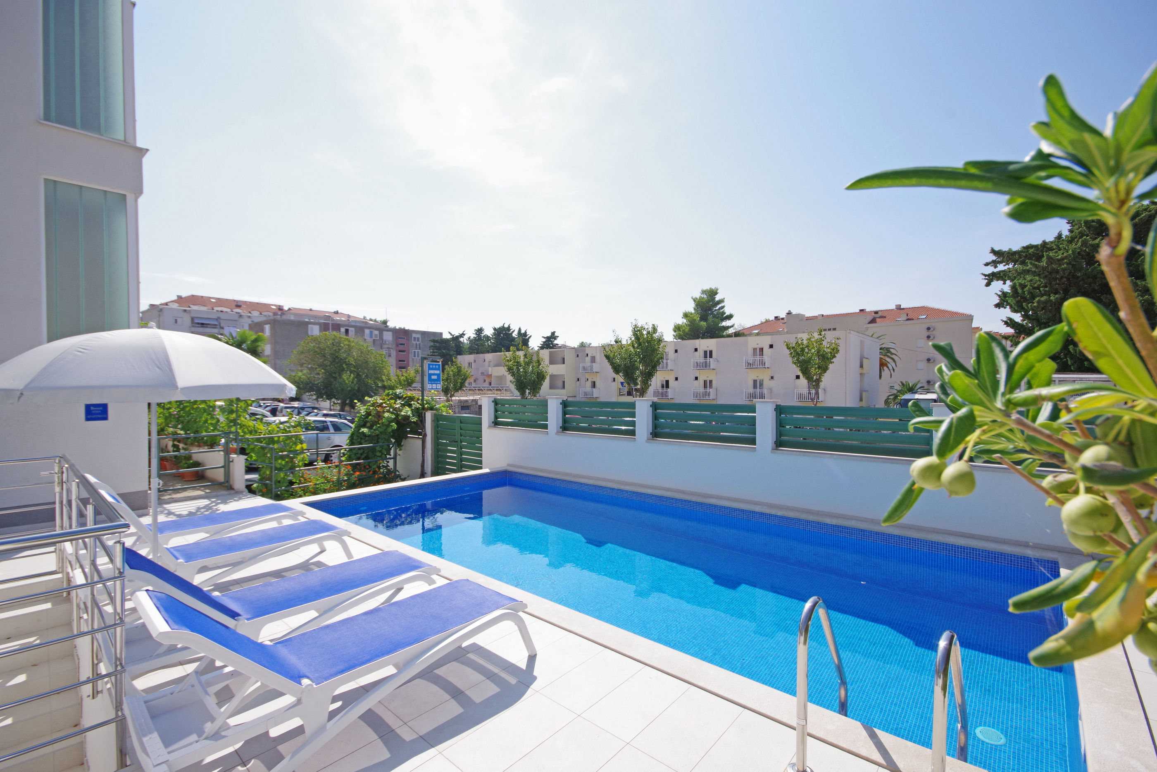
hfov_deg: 100.4
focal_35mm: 15
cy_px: 386
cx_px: 578
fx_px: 482
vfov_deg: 77.3
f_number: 9
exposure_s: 1/500
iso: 400
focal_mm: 10
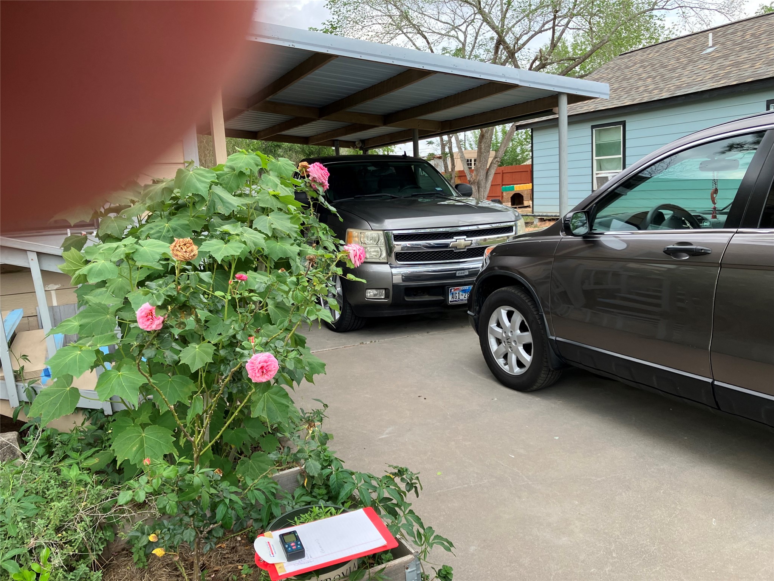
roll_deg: +2.5
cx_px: 387
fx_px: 626
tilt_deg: -8.8
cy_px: 290
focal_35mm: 28
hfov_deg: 63.4
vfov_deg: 49.7
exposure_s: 1/121
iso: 25
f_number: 1.8
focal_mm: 3.99
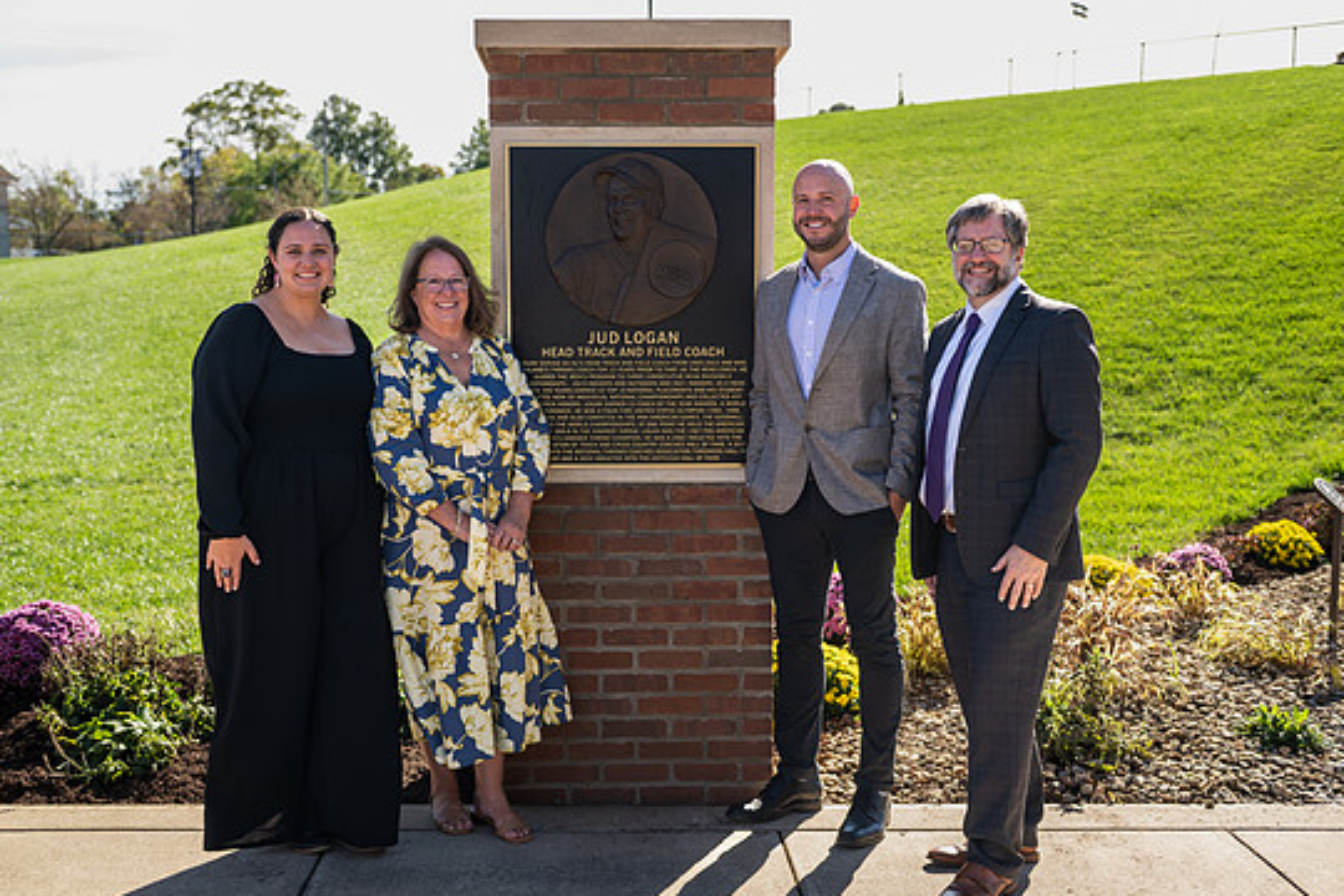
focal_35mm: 43
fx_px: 1605
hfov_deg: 45.4
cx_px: 635
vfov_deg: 31.2
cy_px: 467
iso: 40
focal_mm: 40
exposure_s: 1/200
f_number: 3.5
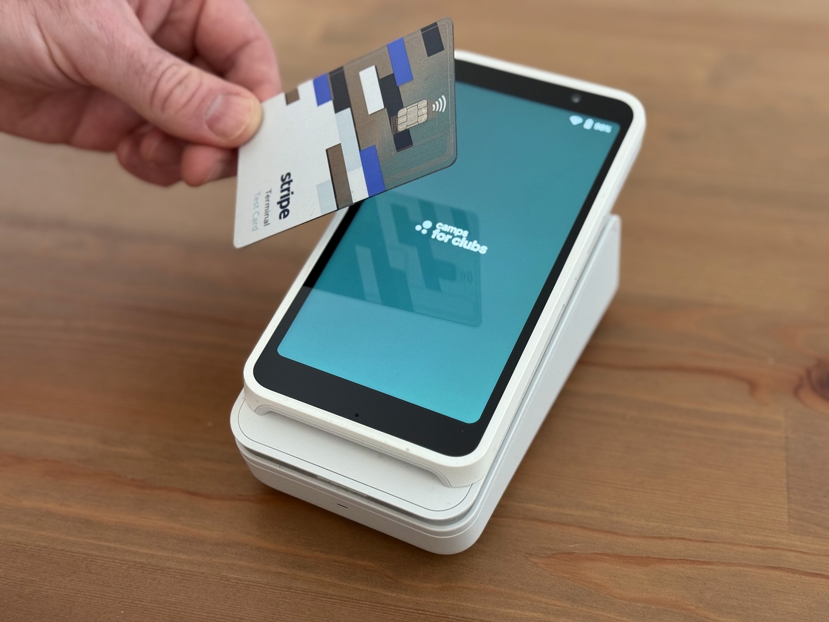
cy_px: 311
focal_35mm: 48
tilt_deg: -42.6
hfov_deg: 39.7
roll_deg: -0.2
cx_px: 414
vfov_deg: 30.3
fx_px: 1150
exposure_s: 1/60
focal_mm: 6.76
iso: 200
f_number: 1.78
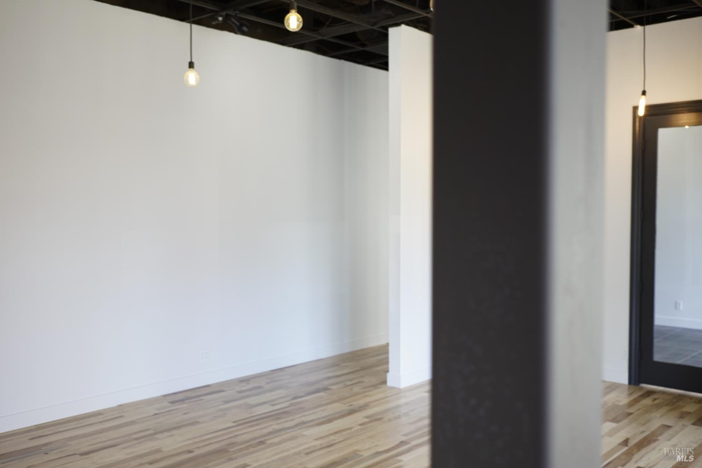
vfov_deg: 37.9
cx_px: 351
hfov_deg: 54.4
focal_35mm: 35
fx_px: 682
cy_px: 234
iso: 320
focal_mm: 35
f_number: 4
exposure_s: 1/30
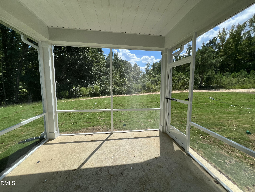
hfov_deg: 106.2
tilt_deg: -9.7
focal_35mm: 13
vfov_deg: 89.9
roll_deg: -0.7
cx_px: 128
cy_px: 96
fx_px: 96
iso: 32
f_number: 1.8
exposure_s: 1/752
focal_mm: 1.57
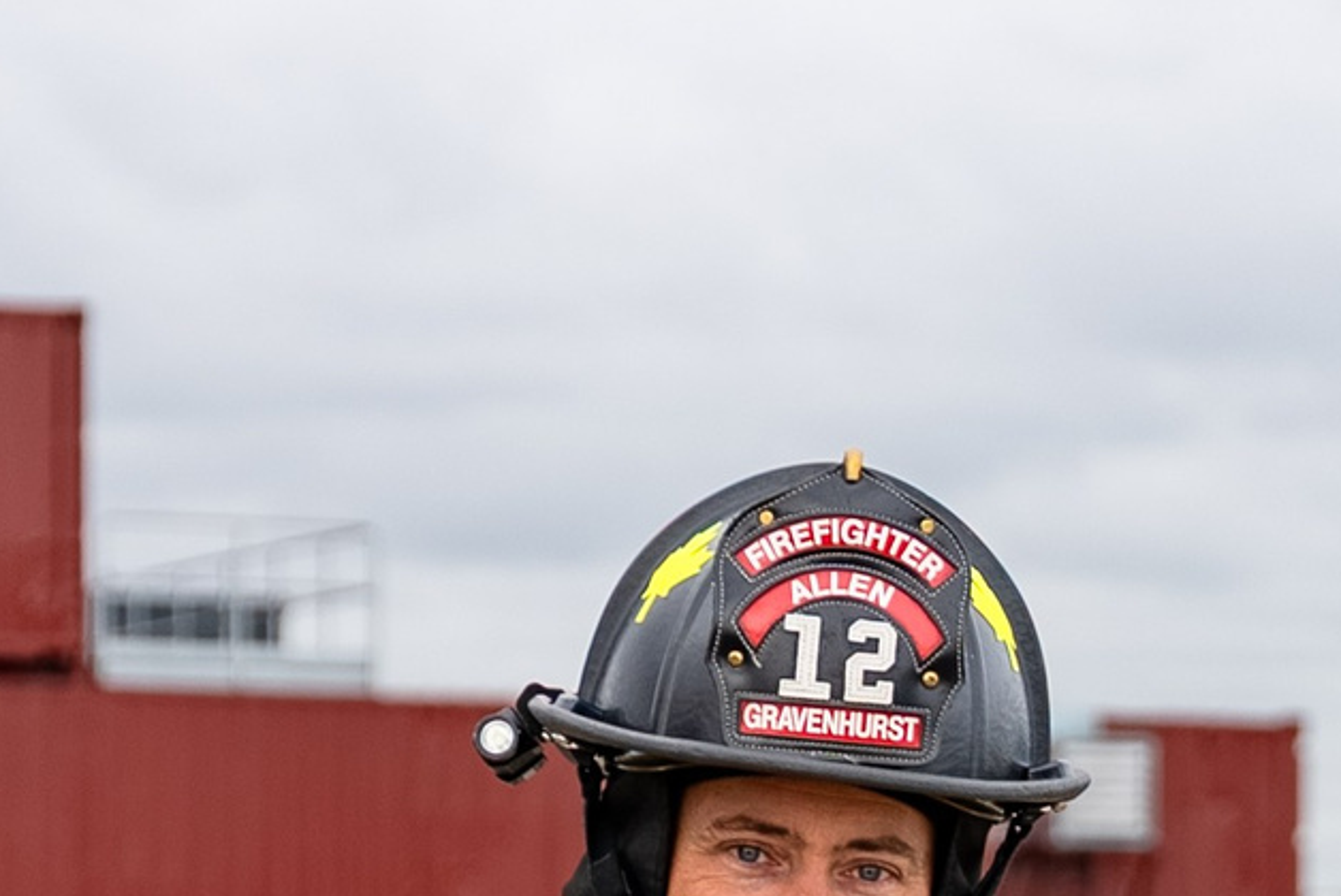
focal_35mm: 229
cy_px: 1451
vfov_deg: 5.9
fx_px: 8538
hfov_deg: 9.0
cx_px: 1072
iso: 125
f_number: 2.8
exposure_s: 1/1600
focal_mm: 51.5
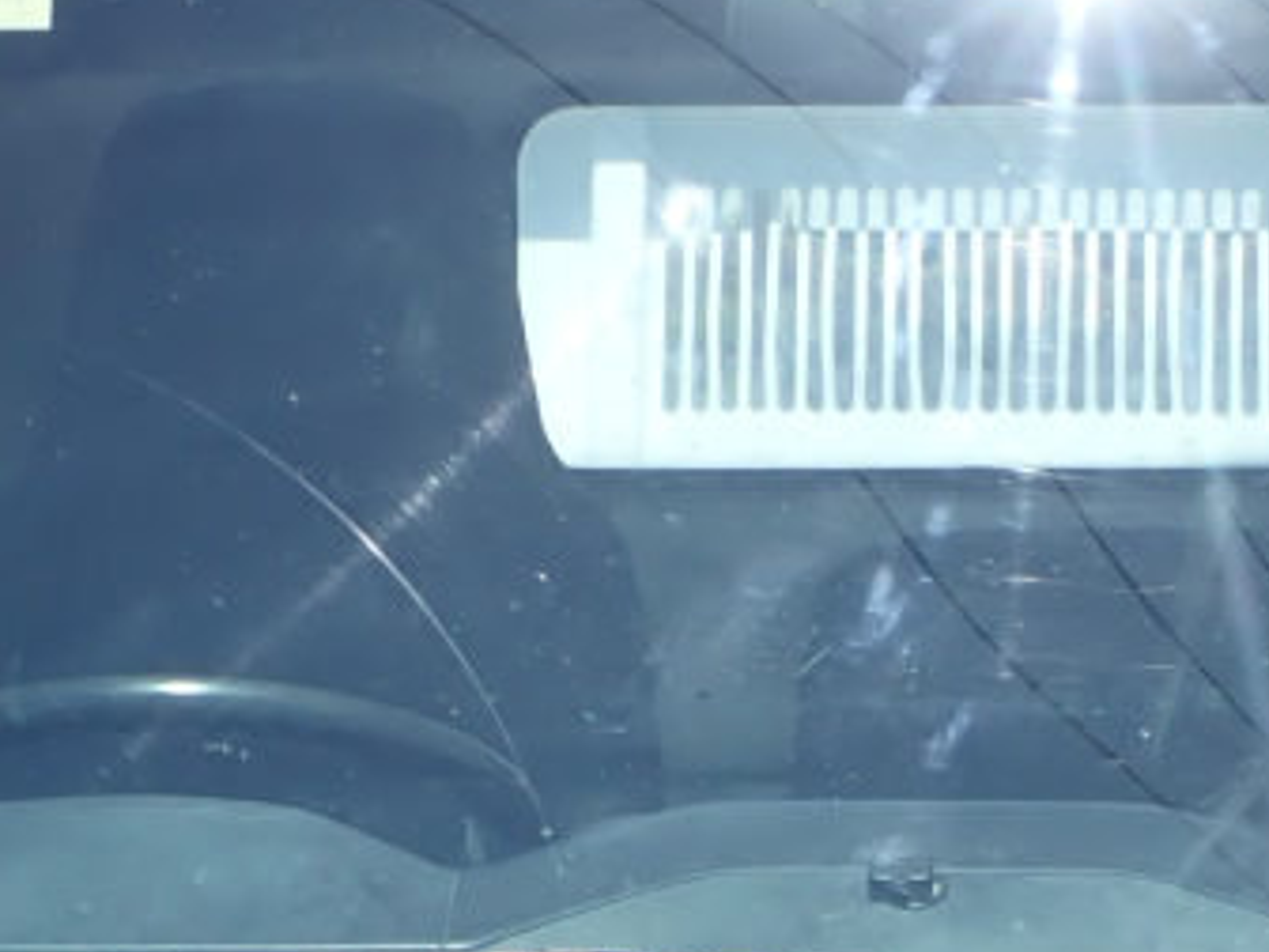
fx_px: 6562
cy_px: 1488
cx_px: 933
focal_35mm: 179
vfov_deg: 8.1
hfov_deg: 11.0
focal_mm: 8.4
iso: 100
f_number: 4.5
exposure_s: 1/400
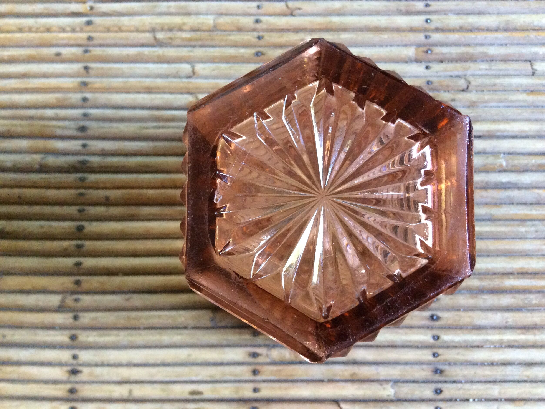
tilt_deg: -84.4
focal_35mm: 33
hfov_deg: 55.4
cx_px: 271
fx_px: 520
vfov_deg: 42.9
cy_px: 199
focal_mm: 3.3
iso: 320
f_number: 2.4
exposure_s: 1/20
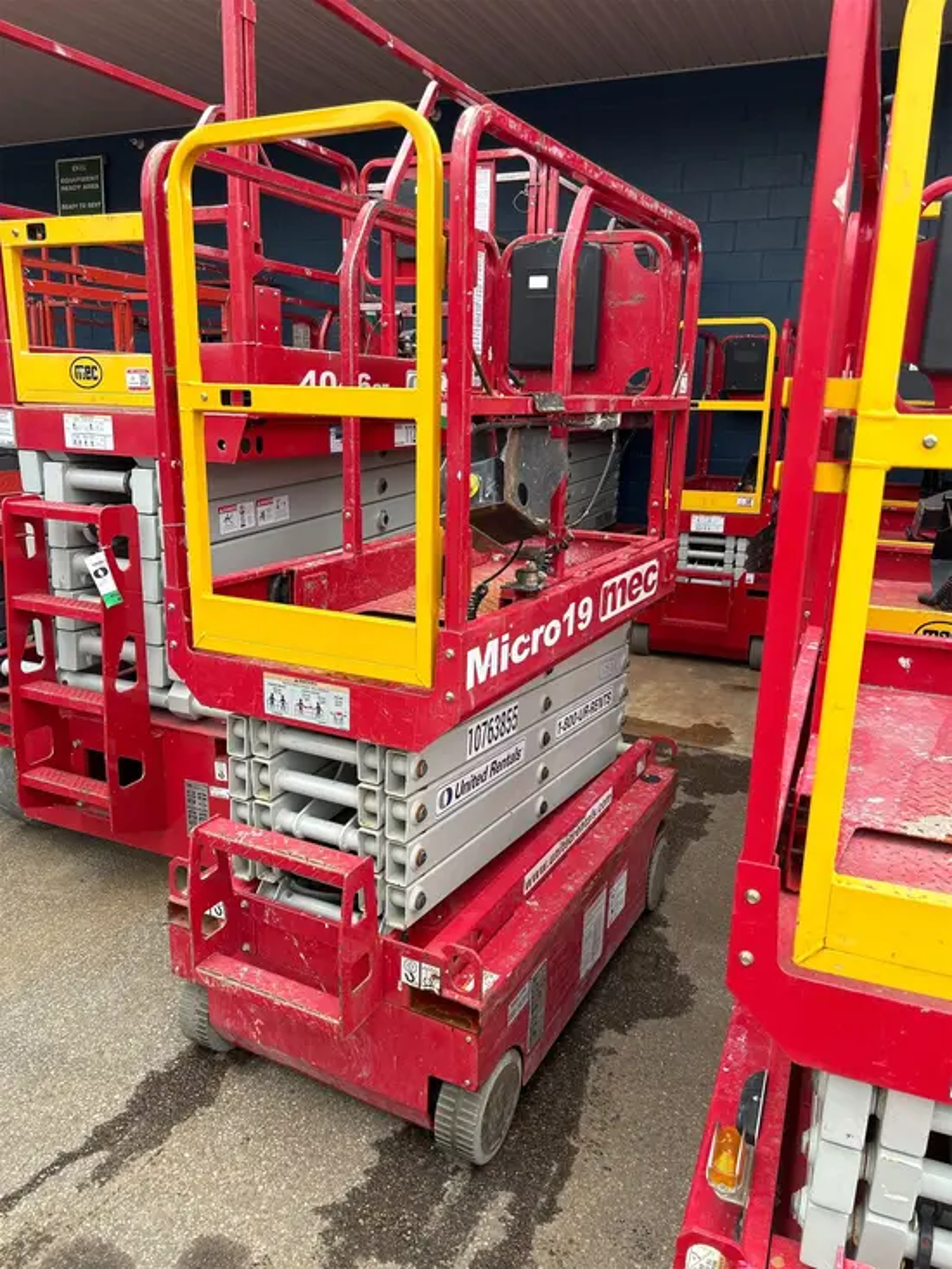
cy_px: 634
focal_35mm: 26
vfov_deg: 67.3
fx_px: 953
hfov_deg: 53.1
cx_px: 476
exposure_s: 1/646
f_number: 1.5
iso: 50
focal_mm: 5.7
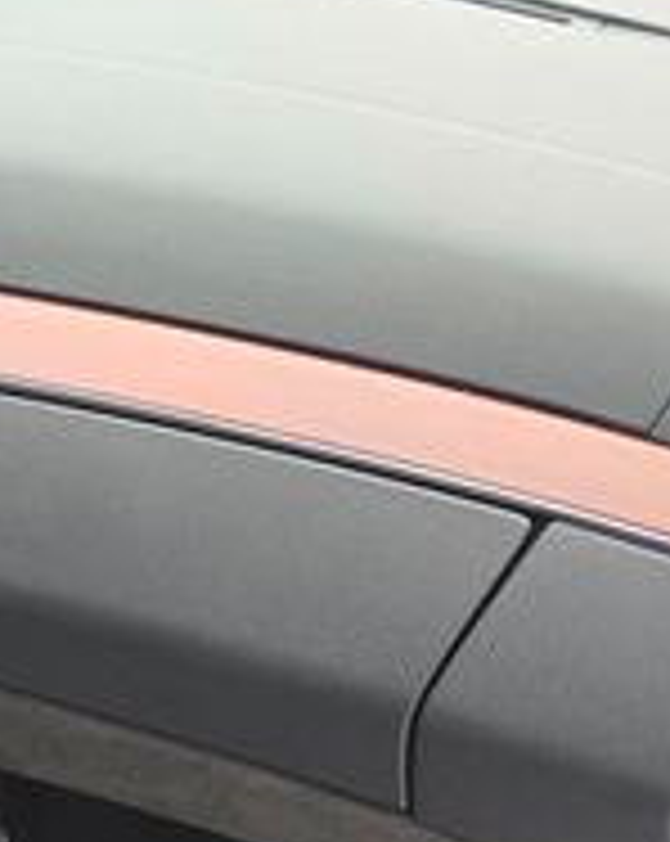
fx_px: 1913
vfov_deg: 23.9
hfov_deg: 15.8
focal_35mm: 77
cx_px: -652
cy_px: 801
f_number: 1.7
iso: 160
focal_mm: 6.3
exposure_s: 1/180
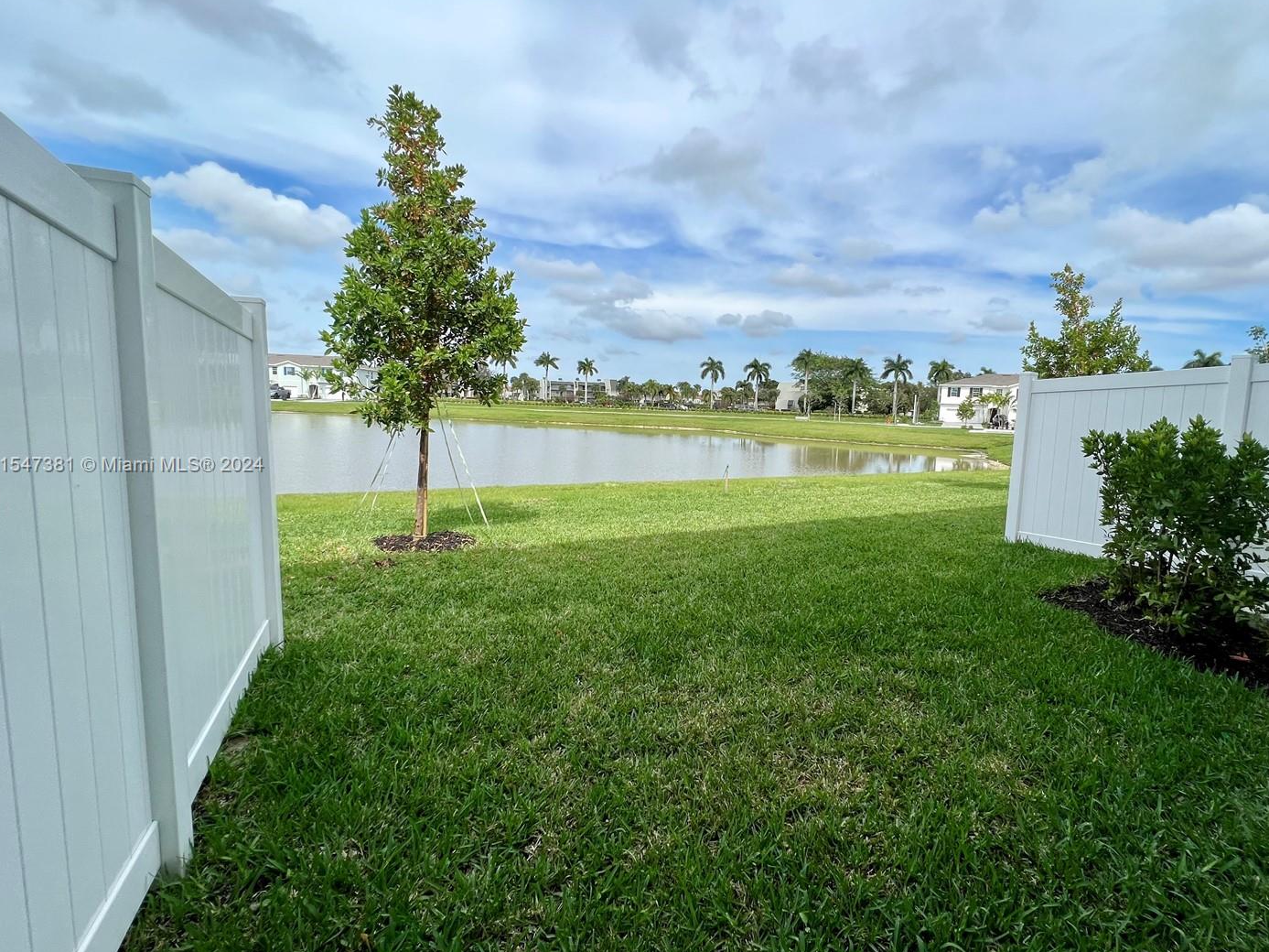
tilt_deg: -6.9
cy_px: 466
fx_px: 550
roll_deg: -2.9
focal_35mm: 15
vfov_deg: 81.7
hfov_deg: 97.8
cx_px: 703
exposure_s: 1/1908
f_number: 1.8
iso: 32
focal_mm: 1.57
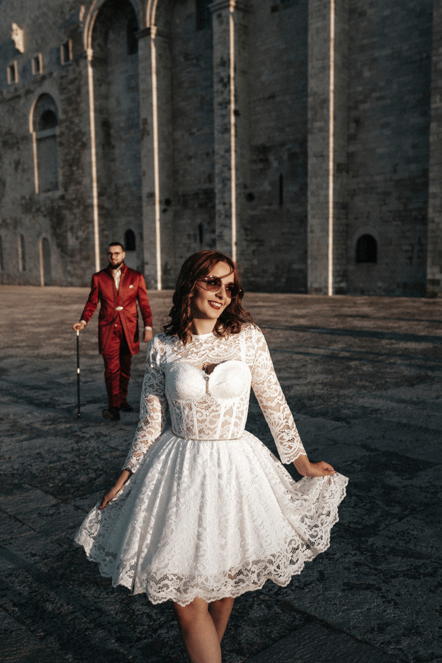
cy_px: 332
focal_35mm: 35
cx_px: 221
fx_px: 645
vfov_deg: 54.4
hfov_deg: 37.9
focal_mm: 35
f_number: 4
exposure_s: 1/160
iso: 50
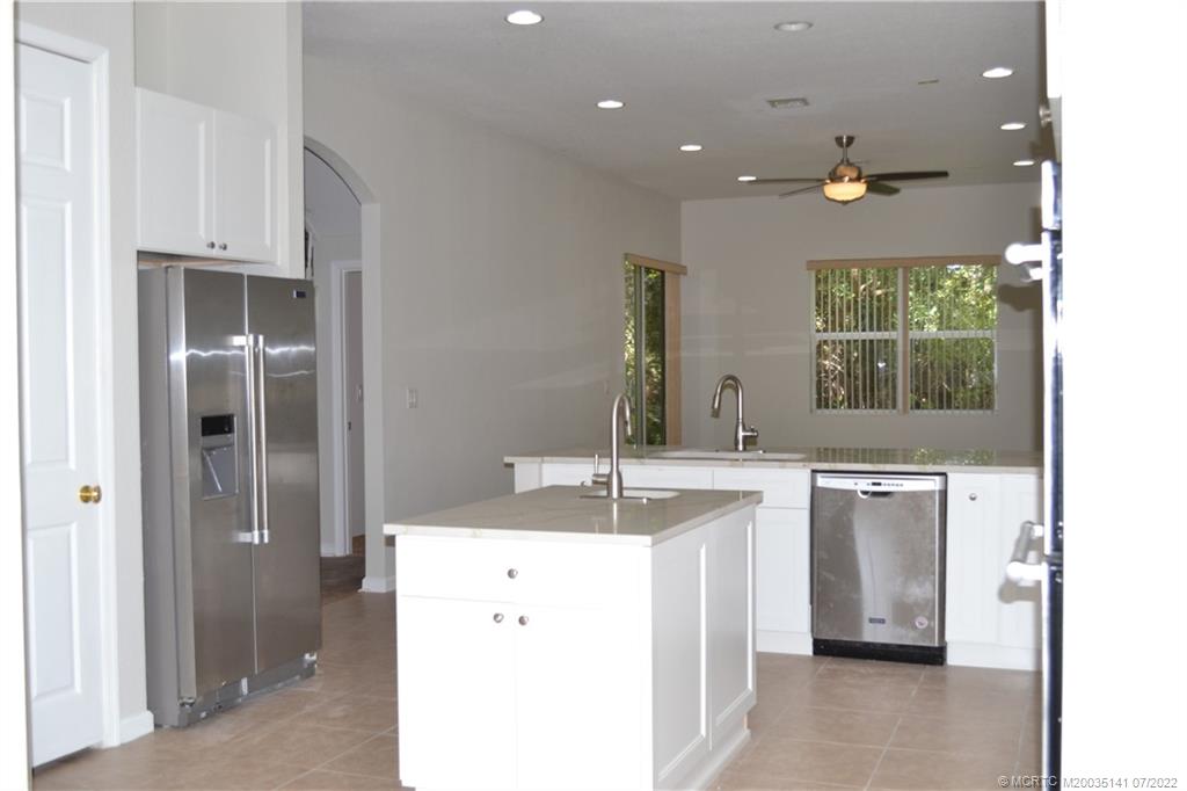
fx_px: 1187
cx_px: 594
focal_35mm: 36
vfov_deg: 36.8
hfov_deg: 53.1
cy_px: 396
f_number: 4.5
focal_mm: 24
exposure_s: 1/200
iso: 400
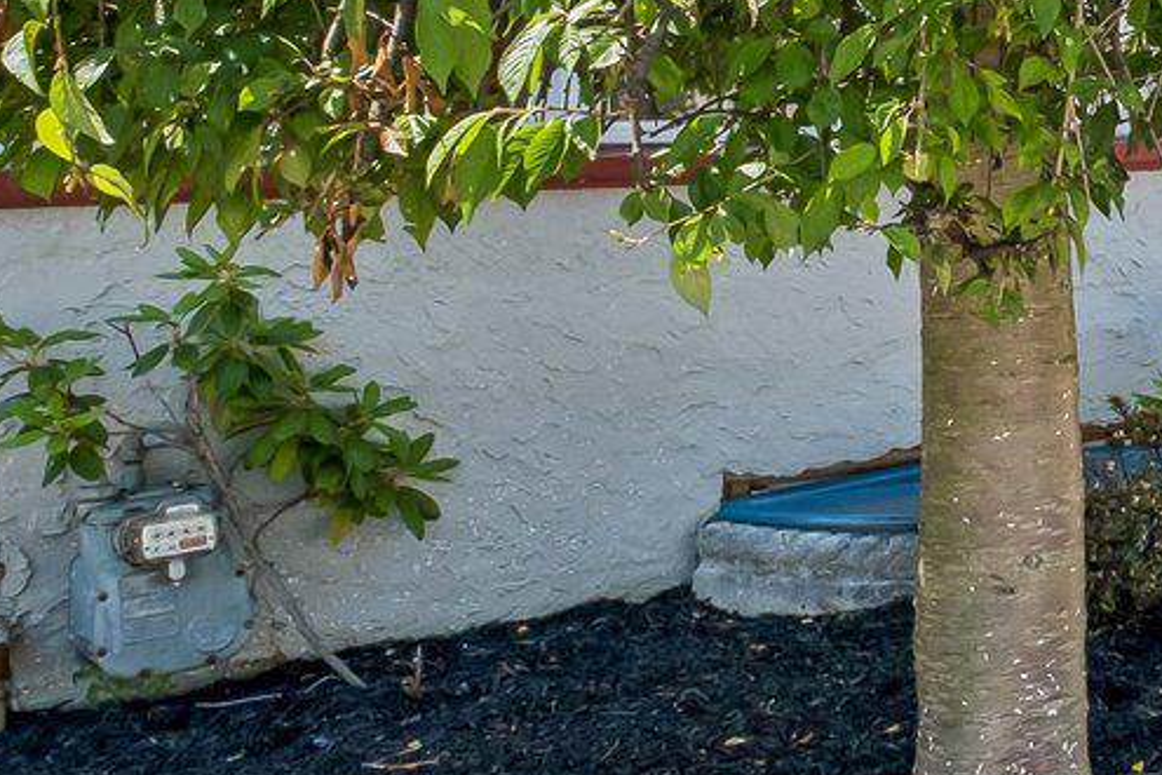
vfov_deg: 21.6
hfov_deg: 23.3
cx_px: 1899
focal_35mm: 62
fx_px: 2001
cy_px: 149
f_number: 8
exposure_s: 1/240
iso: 250
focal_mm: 10
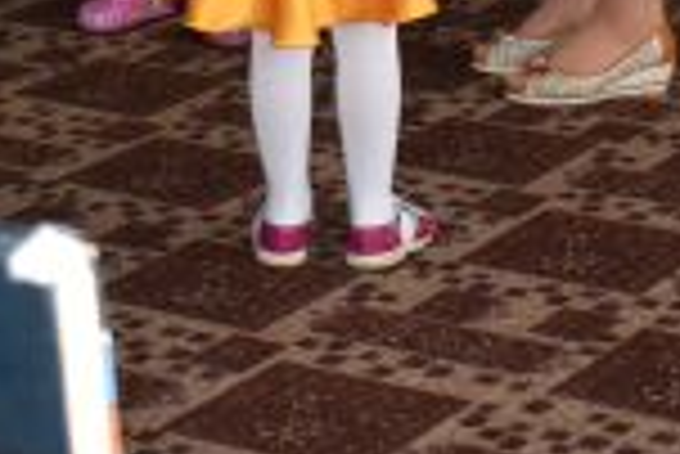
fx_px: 2817
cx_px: 257
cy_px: -427
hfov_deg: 13.8
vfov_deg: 8.8
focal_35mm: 149
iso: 800
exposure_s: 1/80
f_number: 4
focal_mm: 25
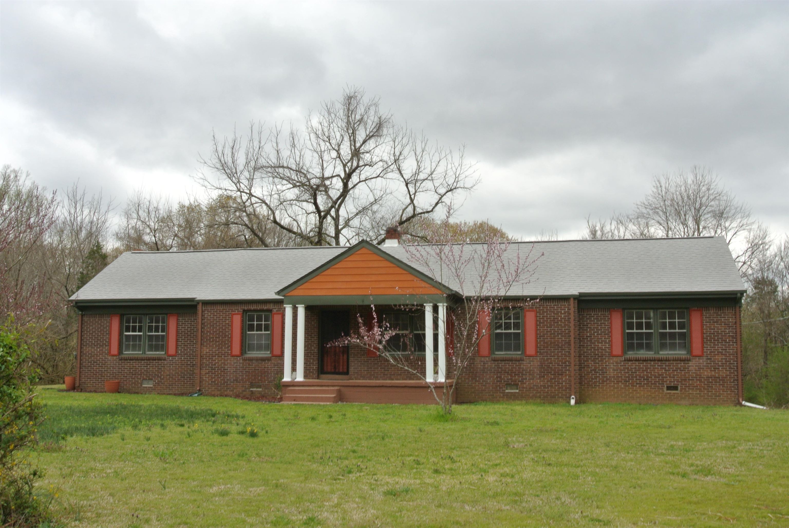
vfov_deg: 33.5
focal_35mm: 40
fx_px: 878
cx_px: 394
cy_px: 264
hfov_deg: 48.4
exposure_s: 1/60
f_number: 16
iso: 200
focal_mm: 15.1
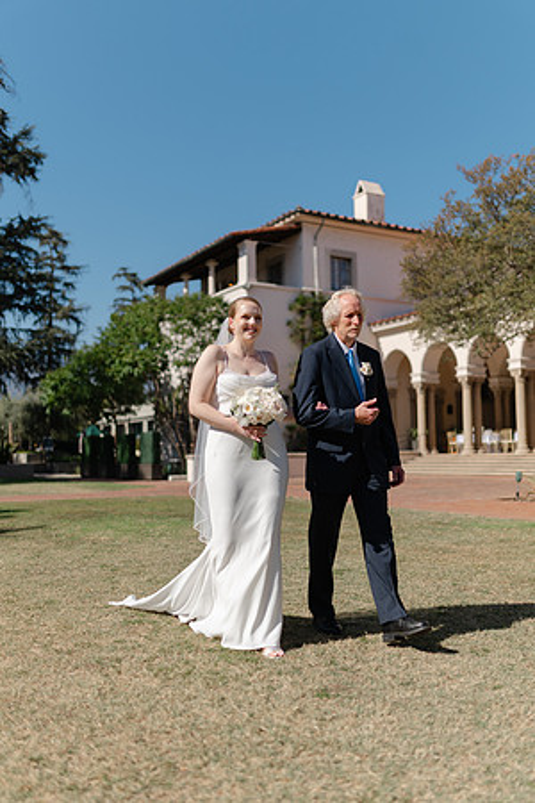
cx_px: 268
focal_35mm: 35
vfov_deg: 54.4
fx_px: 780
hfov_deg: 37.9
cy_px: 402
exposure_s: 1/6400
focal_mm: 35
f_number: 1.4
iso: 64
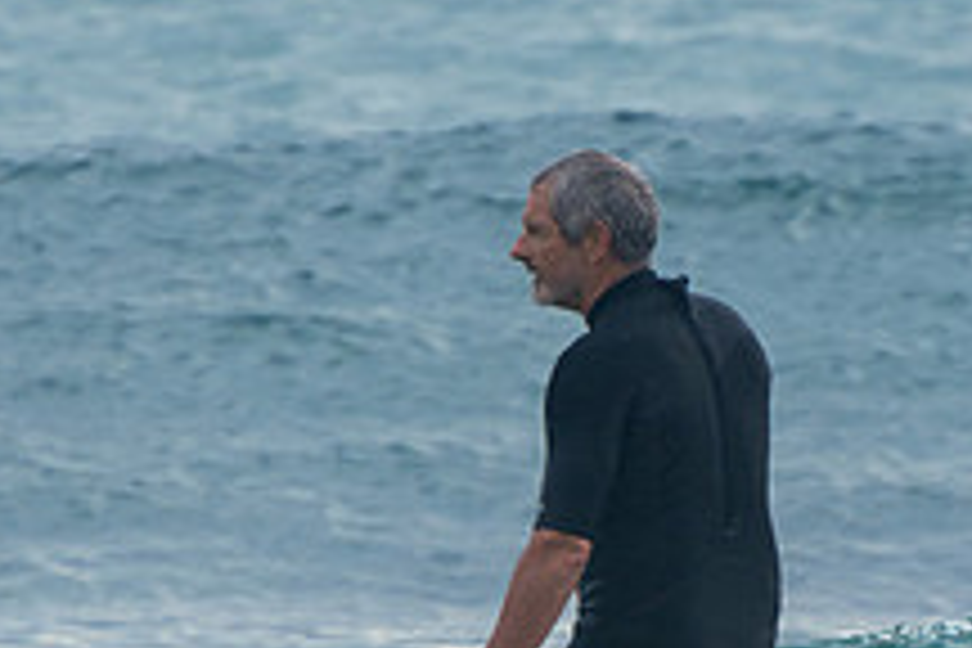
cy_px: 803
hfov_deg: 1.3
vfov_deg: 0.9
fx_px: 43467
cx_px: 603
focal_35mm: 1610
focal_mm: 400
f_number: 5.6
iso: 360
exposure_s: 1/400
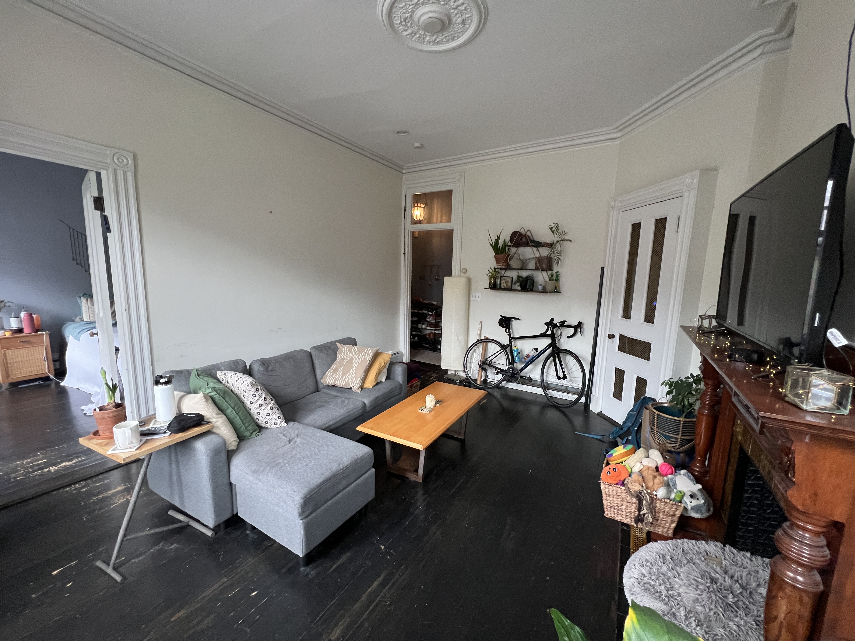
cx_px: 428
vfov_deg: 89.9
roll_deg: -0.5
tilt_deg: -8.4
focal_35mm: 13
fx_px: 321
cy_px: 320
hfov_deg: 106.2
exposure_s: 1/60
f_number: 1.8
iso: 320
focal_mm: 1.57
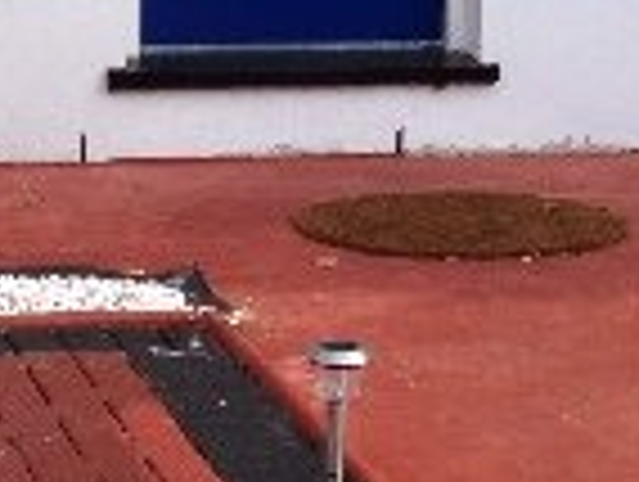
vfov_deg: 7.5
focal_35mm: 197
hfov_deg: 10.0
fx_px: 3643
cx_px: 266
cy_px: -63
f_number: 2.4
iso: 64
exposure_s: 1/681
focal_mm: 4.28
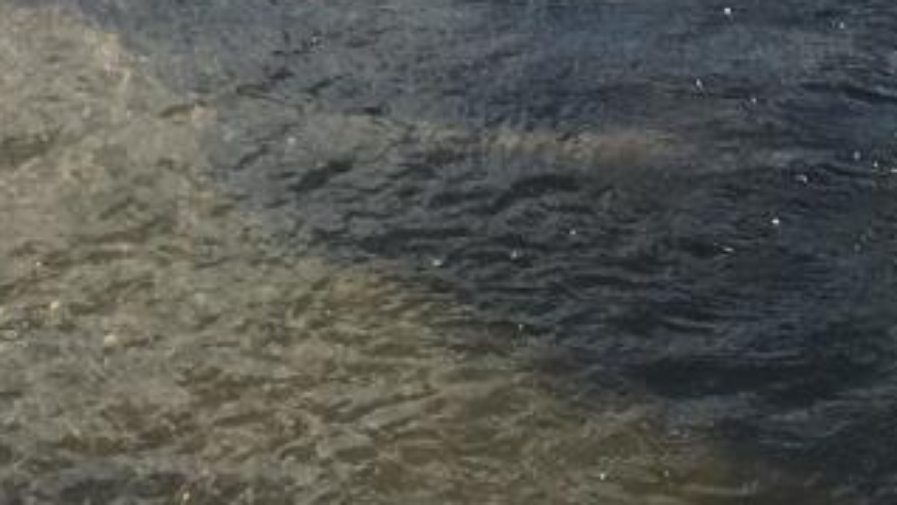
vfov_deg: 7.2
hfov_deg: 14.4
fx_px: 3545
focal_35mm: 149
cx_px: 324
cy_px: -1045
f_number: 2.2
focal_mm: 4.15
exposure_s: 1/2849
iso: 25
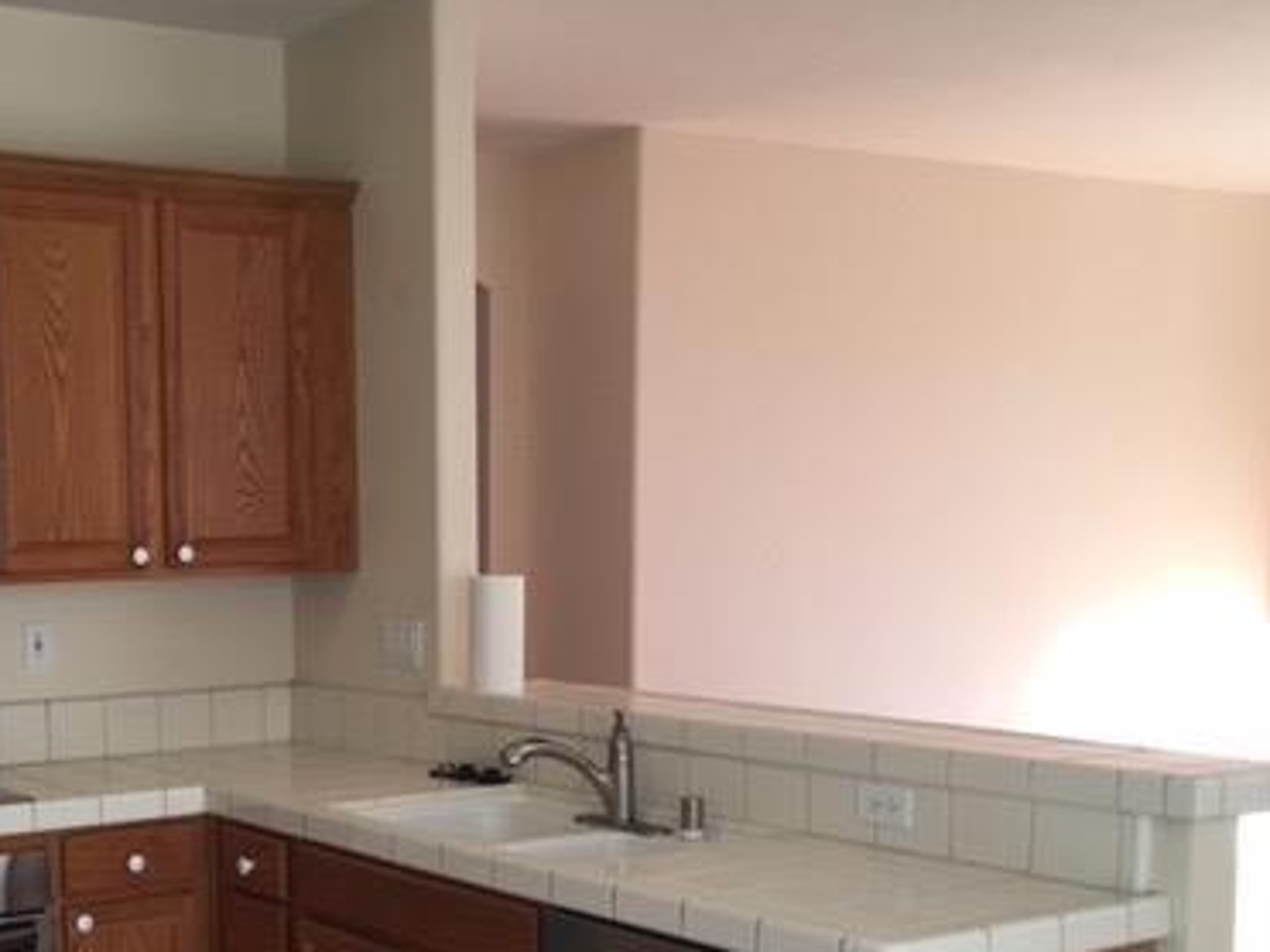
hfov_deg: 36.8
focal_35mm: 50
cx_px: 236
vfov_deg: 28.6
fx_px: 1834
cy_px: 733
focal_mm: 4.15
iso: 32
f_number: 2.2
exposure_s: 1/60
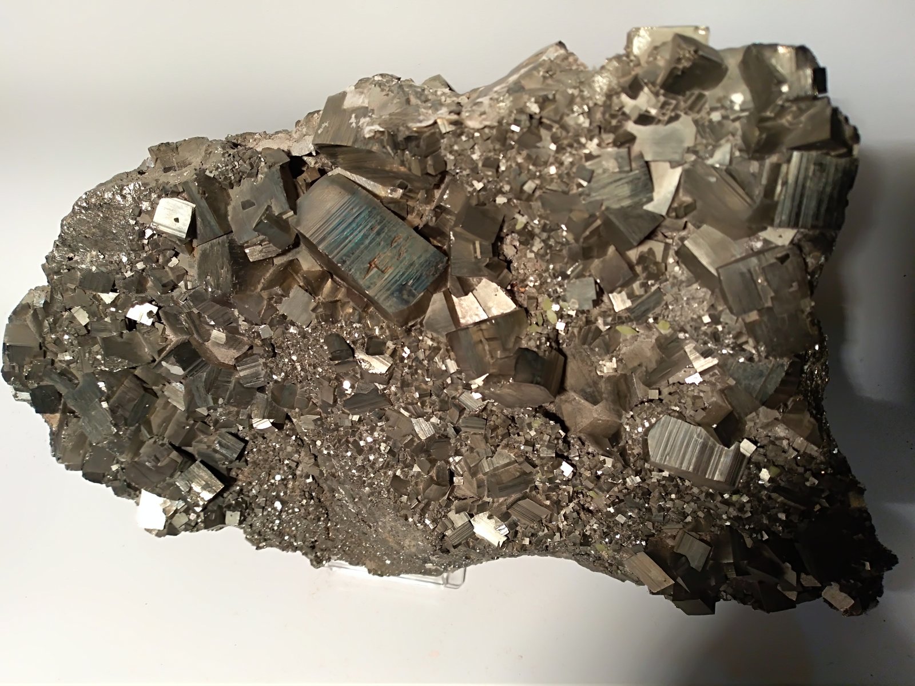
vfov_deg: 53.1
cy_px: 343
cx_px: 458
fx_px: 687
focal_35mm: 26
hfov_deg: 67.3
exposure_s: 1/100
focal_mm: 3.54
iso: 135
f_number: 2
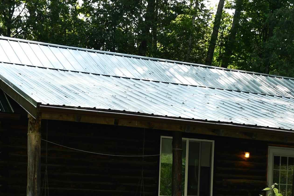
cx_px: 209
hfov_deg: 23.0
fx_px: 719
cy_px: 207
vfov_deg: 15.2
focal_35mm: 88
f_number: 4
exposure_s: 1/250
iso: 100
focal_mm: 24
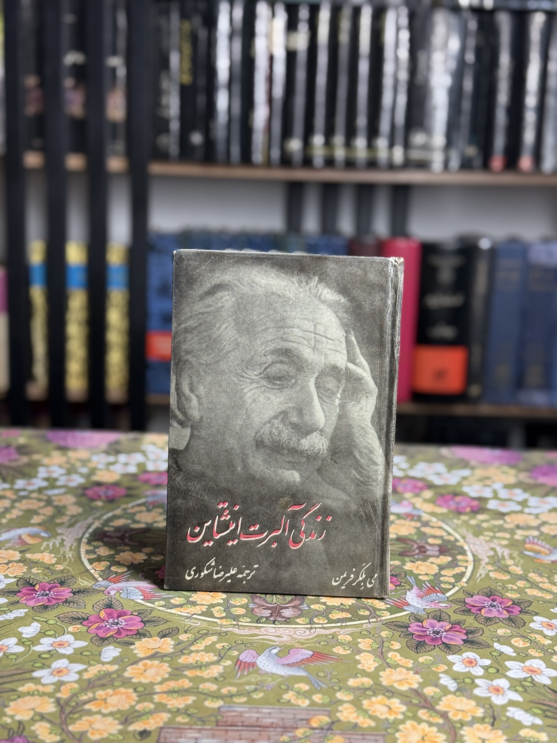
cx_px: 278
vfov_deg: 39.7
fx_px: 1030
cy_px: 372
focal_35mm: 48
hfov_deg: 30.3
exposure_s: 1/100
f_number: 1.78
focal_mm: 6.76
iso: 160
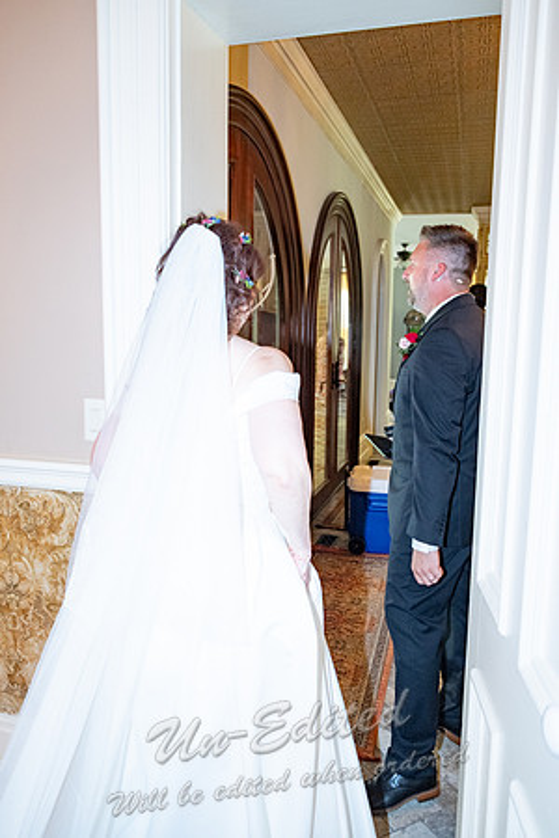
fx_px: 629
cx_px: 280
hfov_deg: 47.9
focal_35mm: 27
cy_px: 419
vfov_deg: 67.4
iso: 800
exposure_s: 1/125
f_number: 2.8
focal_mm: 18
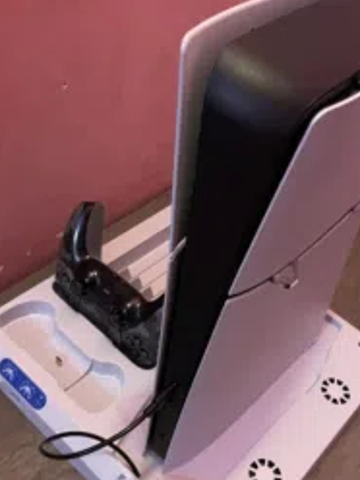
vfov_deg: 44.8
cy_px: 248
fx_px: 582
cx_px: 207
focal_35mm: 42
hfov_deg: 34.3
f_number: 1.6
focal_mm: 4.2
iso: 800
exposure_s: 1/30
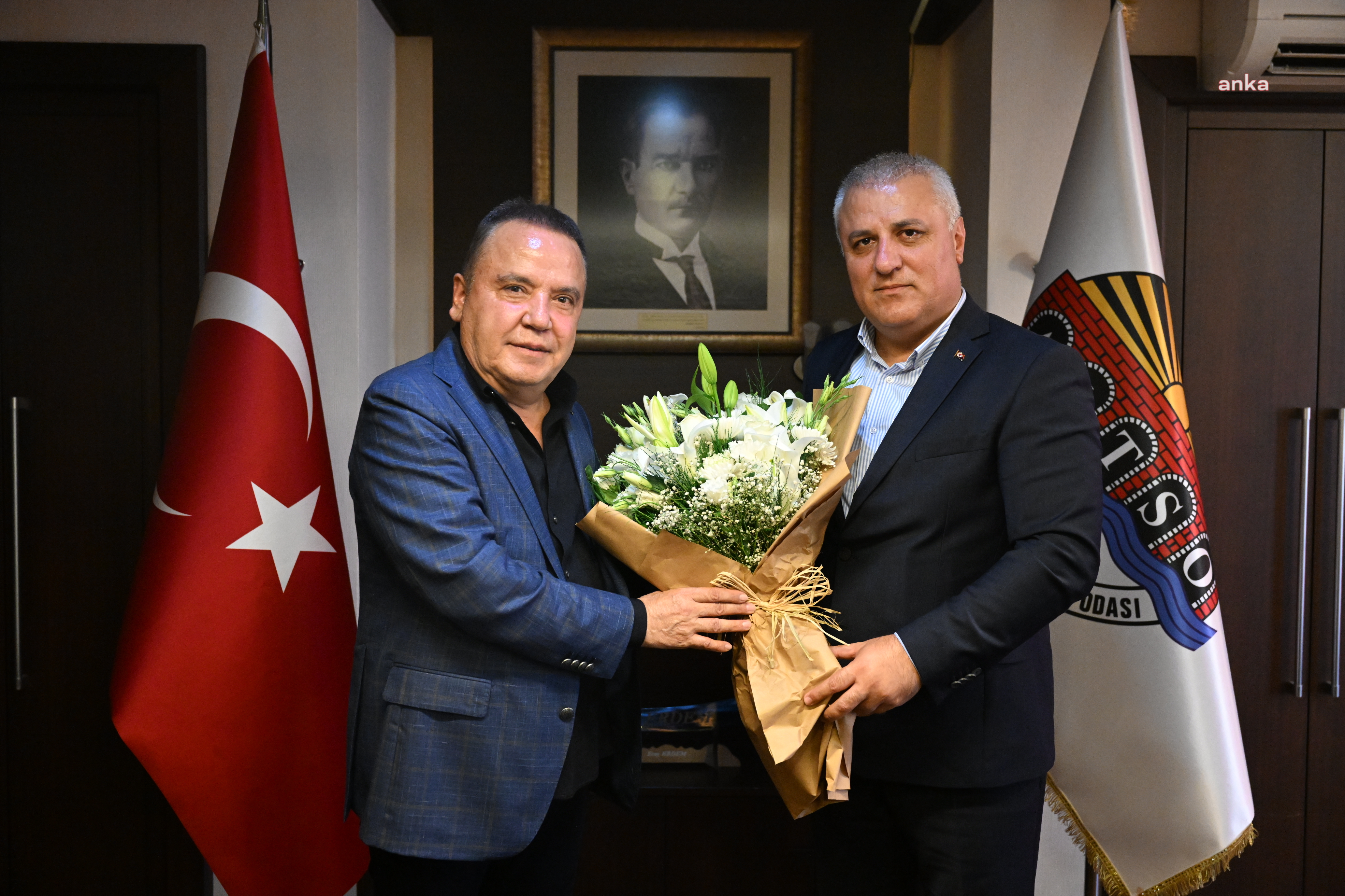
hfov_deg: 55.1
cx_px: 672
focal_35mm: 34
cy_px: 448
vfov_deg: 38.4
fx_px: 1289
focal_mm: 34.5
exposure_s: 1/250
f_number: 3.5
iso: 6400
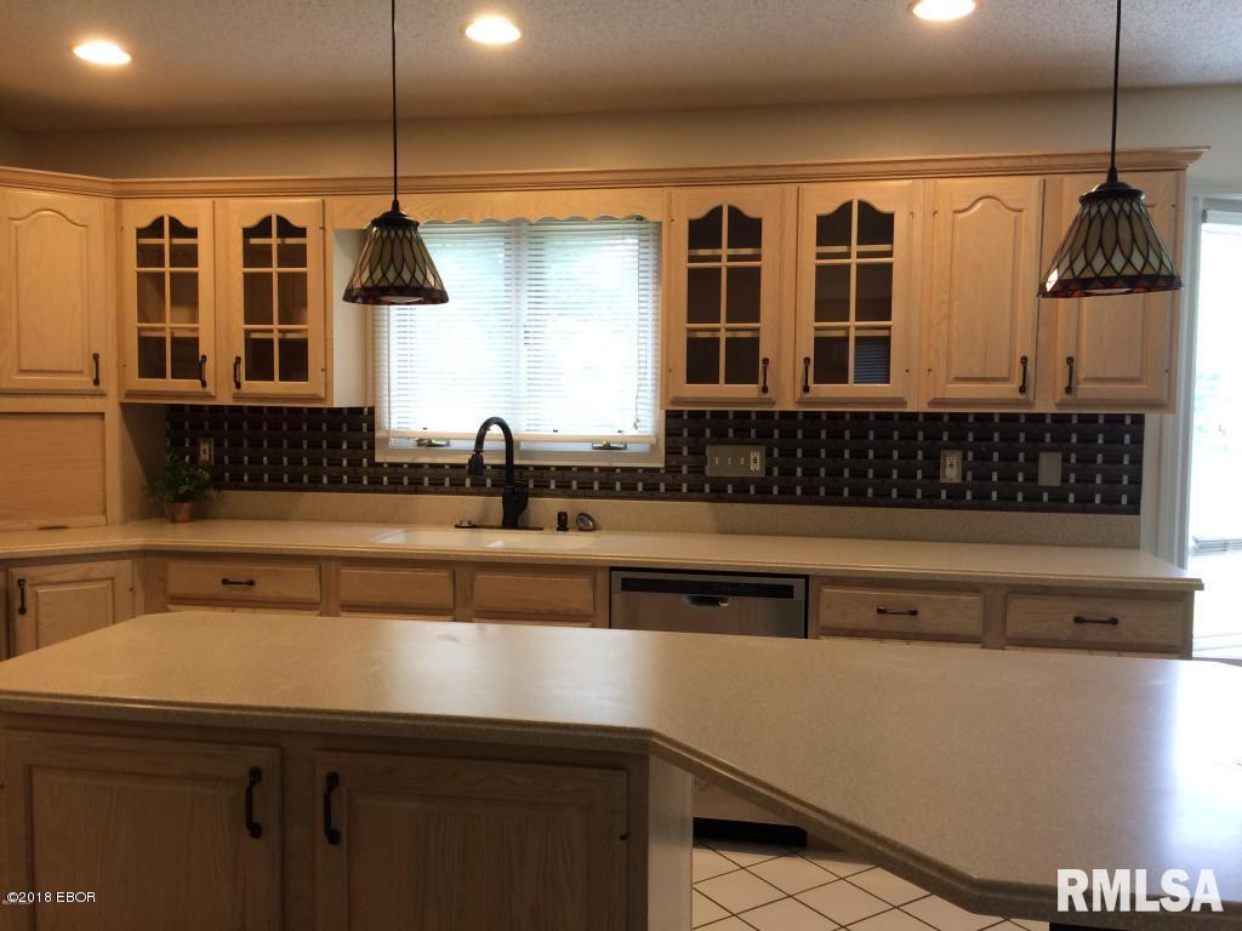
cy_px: 466
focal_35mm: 29
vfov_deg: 48.2
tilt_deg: -4.3
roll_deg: -0.1
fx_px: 1041
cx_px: 621
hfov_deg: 61.7
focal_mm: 4.15
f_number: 2.2
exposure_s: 1/30
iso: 50
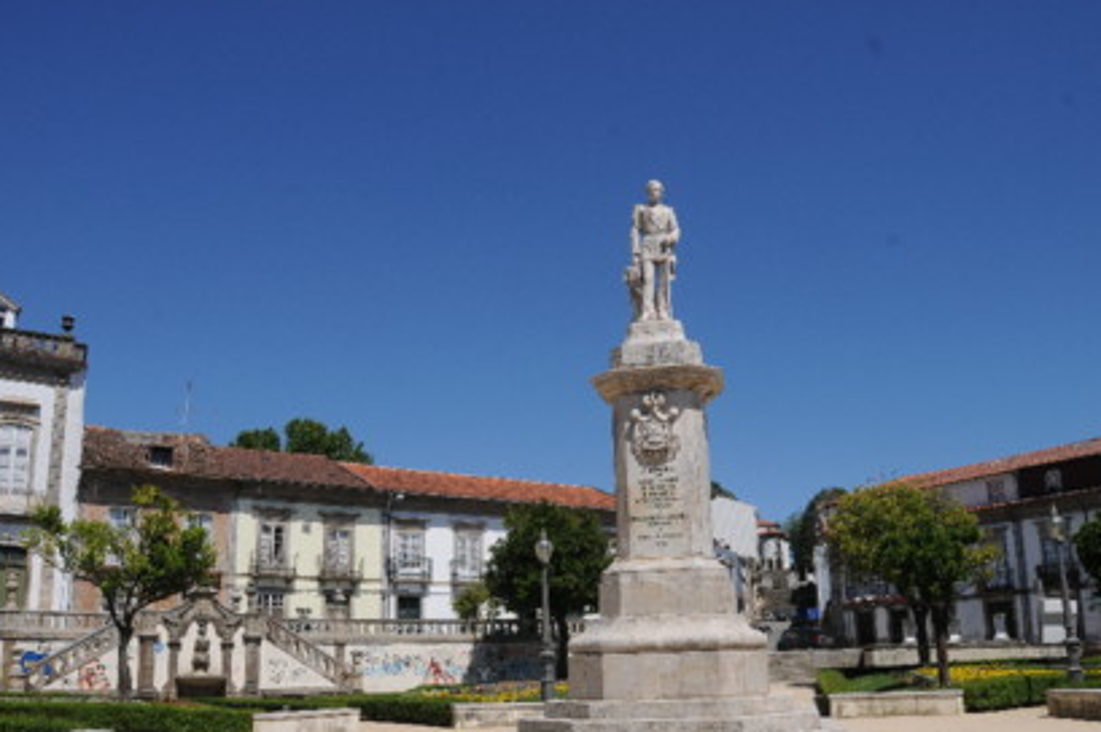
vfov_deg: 39.8
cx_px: 546
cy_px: 414
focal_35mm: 33
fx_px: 1008
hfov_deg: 57.3
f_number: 11
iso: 200
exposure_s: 1/500
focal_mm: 18
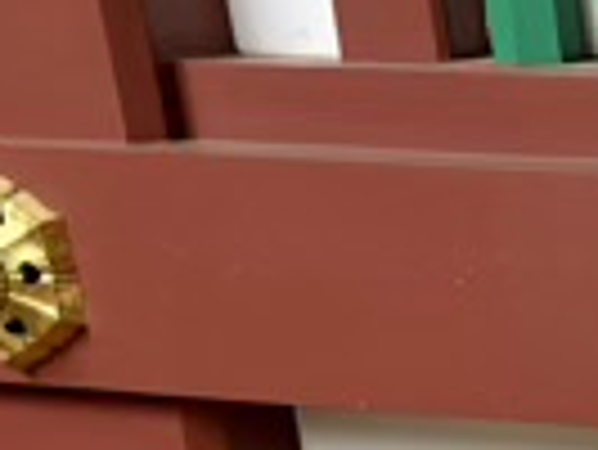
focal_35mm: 137
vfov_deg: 10.0
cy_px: 920
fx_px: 2369
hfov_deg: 12.5
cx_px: 1232
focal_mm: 5.96
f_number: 1.6
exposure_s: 1/604
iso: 50
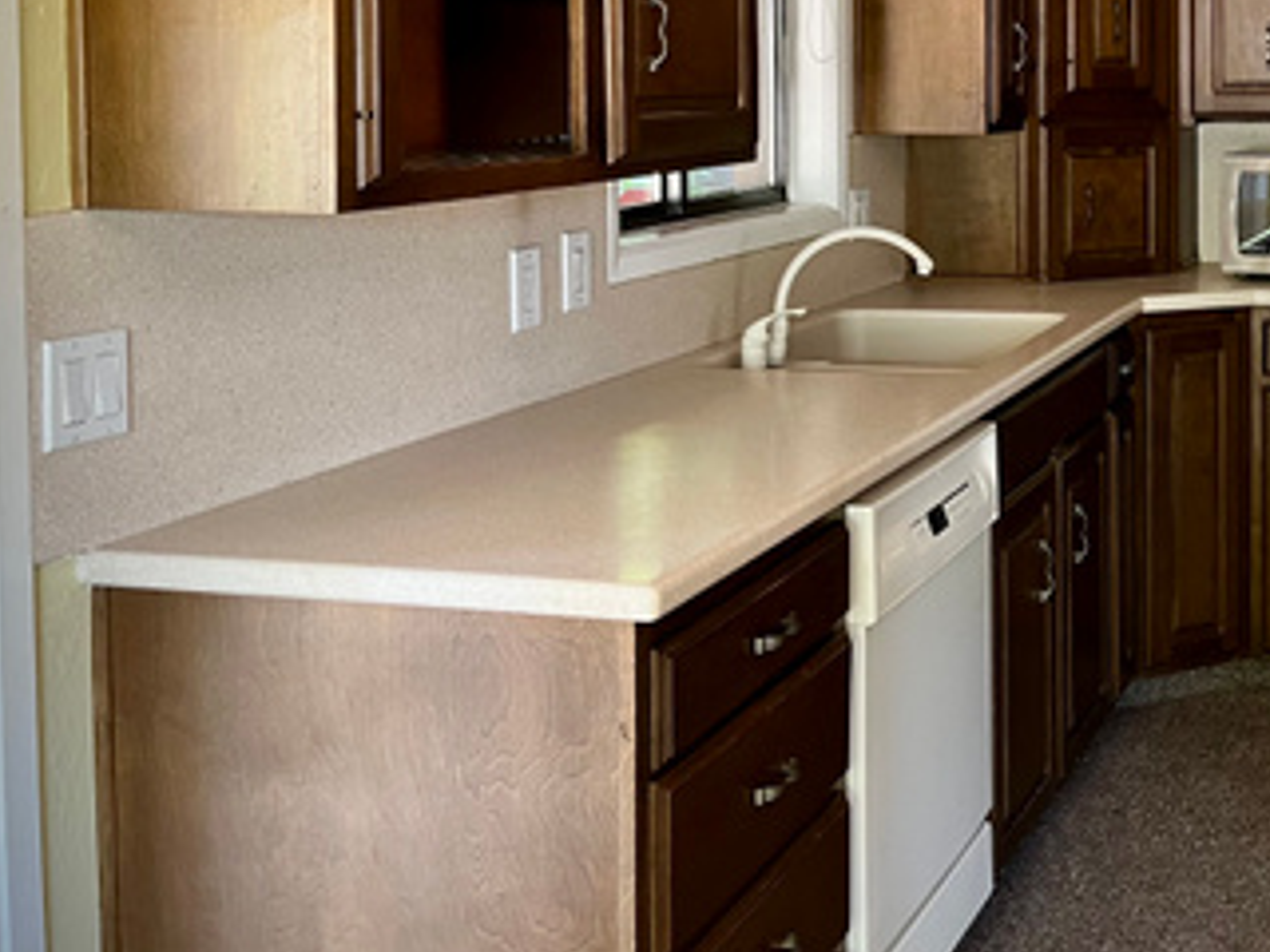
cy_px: 167
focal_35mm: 52
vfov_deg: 27.4
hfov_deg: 35.0
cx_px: 1107
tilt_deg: -2.7
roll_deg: +0.6
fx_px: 1908
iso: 320
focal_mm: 5.1
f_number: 1.6
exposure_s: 1/60
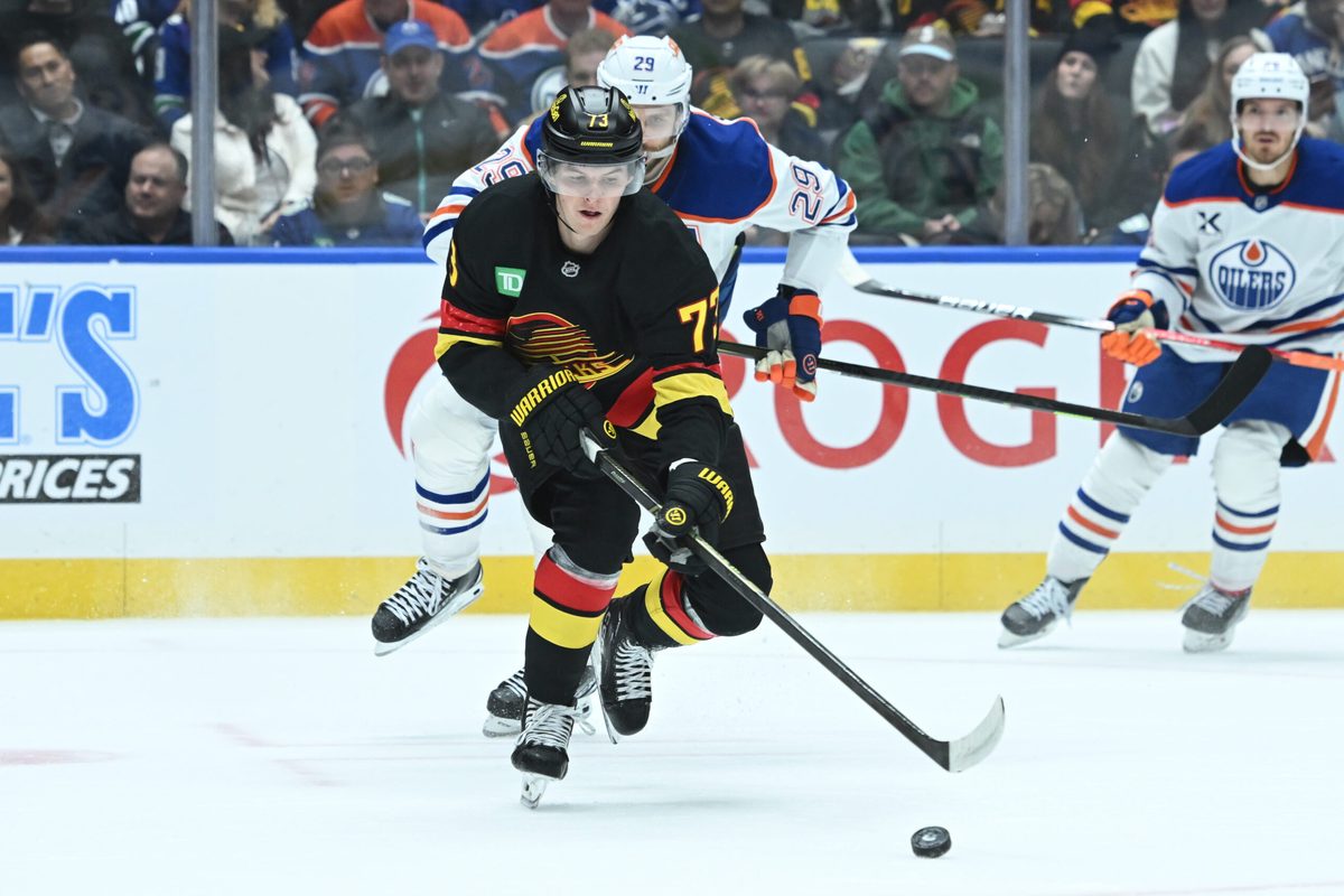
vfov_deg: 9.8
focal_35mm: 140
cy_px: 448
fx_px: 5226
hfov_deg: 14.7
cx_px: 672
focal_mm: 140
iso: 3200
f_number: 4.5
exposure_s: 1/1250
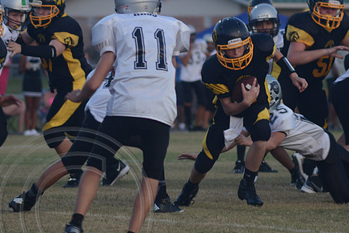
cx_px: 216
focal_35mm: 398
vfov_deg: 3.5
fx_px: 3859
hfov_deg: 5.2
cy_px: 130
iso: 800
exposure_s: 1/320
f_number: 5.6
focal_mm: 200
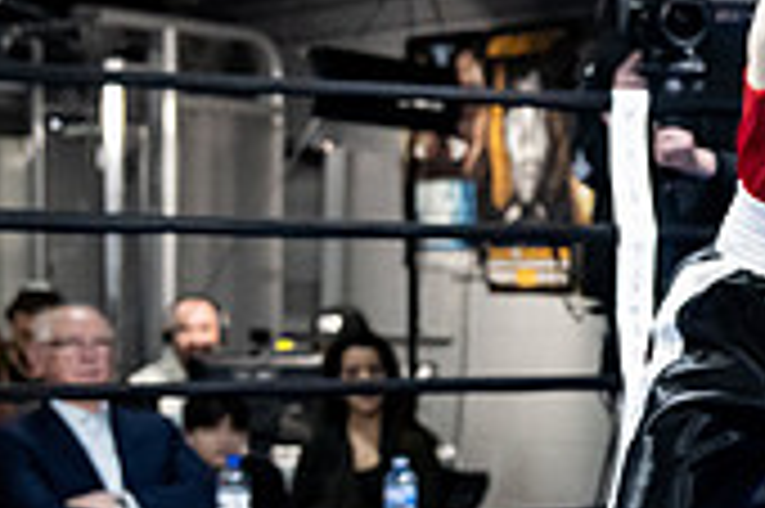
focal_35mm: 147
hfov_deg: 13.0
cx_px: 1251
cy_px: 312
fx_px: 3121
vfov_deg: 9.3
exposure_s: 1/1000
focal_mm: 43
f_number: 2.8
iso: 8000
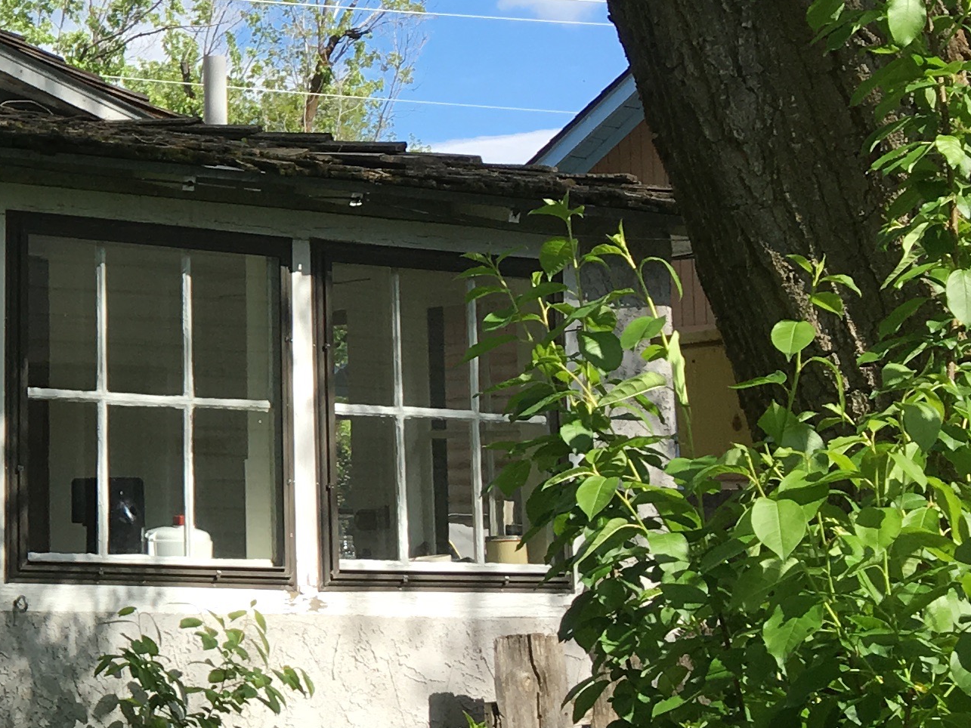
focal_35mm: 91
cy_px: 197
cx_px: -505
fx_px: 2553
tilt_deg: +7.9
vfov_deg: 16.2
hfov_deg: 18.8
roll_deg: -1.0
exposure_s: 1/874
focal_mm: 4.15
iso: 25
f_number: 2.2
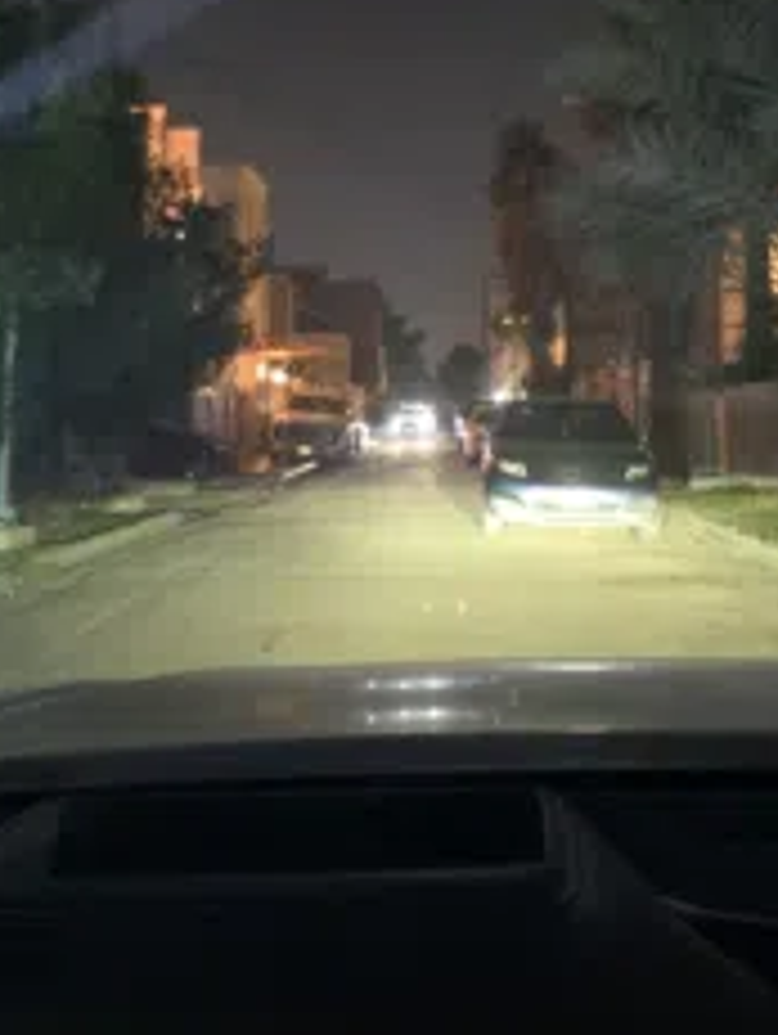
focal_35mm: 40
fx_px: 1196
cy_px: 364
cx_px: 373
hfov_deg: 36.0
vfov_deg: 46.2
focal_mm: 6.3
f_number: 1.7
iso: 1250
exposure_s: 1/33.3
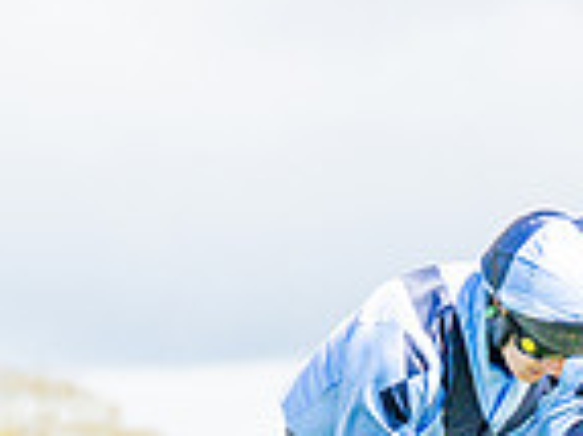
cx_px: 559
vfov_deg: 1.9
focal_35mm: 780
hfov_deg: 2.5
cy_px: 868
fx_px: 13126
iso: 200
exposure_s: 1/2500
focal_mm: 115
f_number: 4
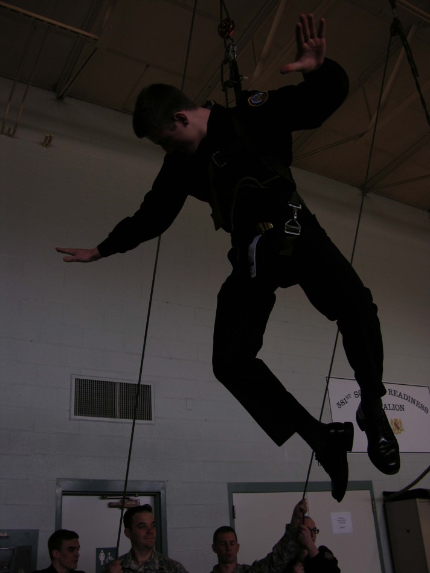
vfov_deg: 52.6
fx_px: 580
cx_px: 215
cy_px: 286
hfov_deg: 40.7
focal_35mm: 35
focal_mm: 8.9
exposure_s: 1/60.1
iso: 50
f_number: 2.8
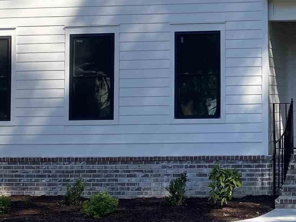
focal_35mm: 97
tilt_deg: +5.3
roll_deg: +0.6
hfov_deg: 19.4
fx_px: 830
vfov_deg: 15.1
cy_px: 33
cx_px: 323
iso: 32
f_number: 1.8
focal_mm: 4.25
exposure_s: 1/1016
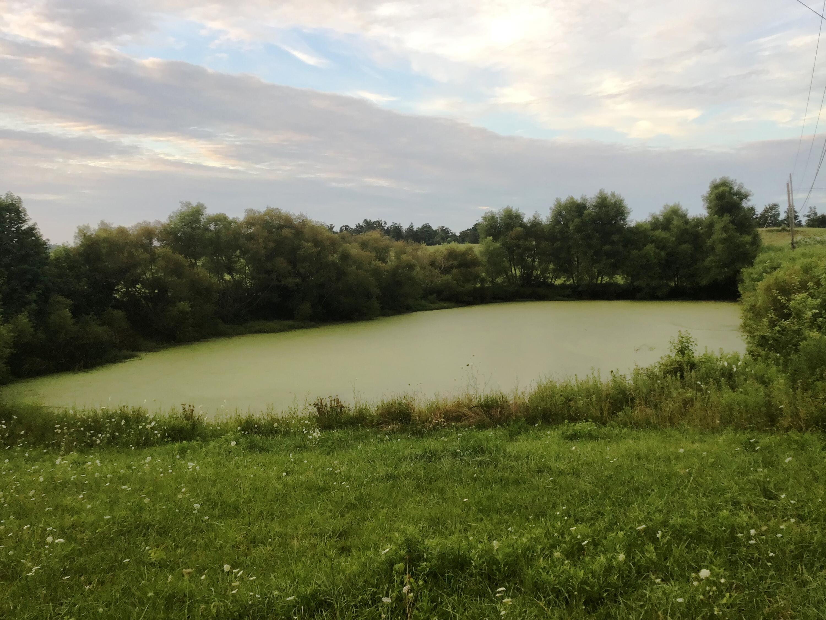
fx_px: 740
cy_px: 310
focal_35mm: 31
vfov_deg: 45.4
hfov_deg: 58.4
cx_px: 413
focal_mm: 3.3
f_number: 2.4
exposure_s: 1/60
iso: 32
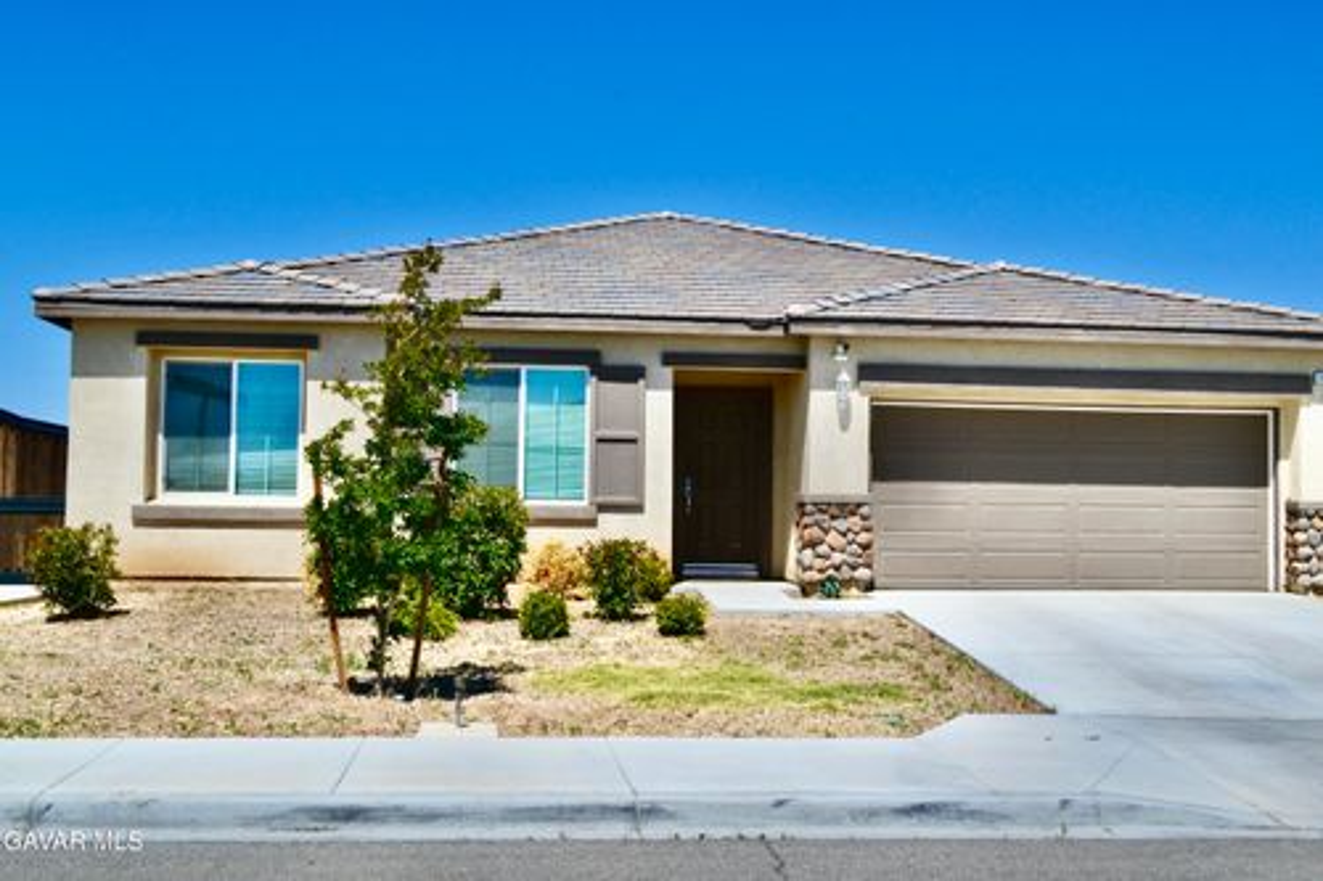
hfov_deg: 46.4
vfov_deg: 31.9
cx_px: 662
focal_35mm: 42
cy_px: 440
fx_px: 1543
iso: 280
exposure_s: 1/500
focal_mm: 28
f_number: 11
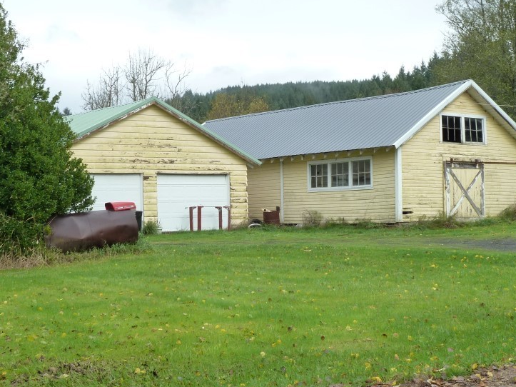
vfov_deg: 21.6
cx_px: 274
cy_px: 187
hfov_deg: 28.6
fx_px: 1013
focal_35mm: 68
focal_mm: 7.9
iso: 125
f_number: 4
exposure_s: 1/200
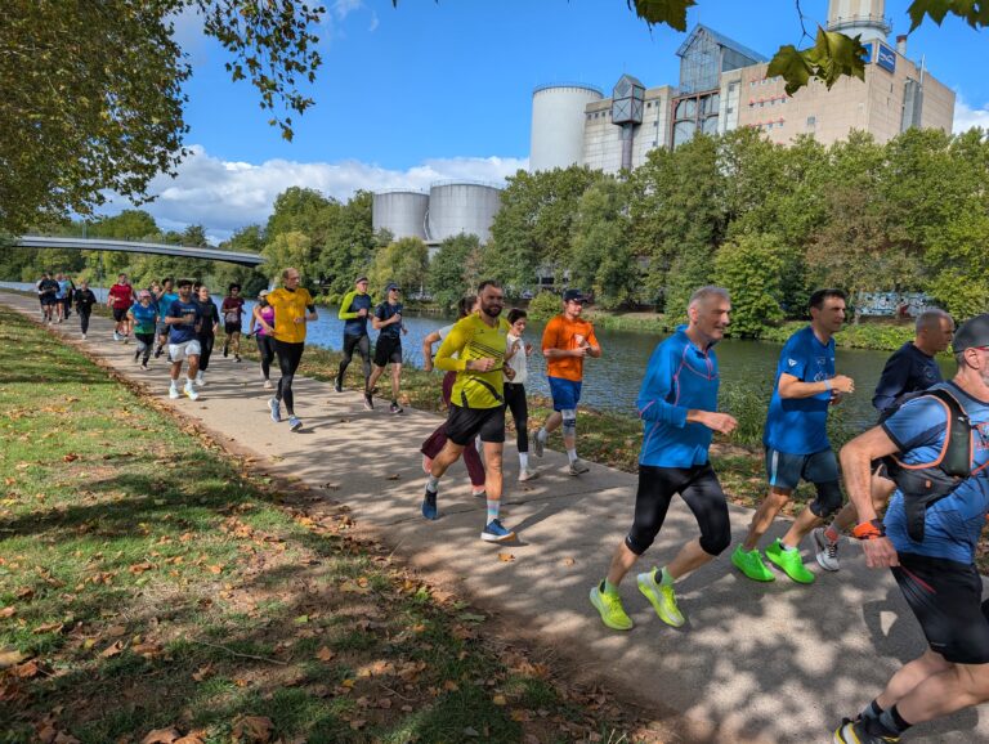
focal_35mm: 24
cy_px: 372
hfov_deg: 71.5
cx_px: 494
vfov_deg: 56.9
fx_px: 687
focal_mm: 6.9
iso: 19
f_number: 1.68
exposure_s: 1/790
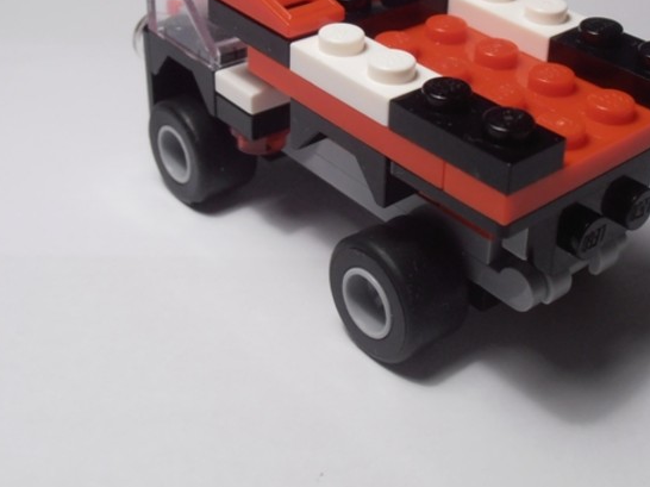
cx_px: 388
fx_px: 1145
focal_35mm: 61
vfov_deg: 23.7
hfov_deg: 31.6
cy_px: 116
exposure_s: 1/50
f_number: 3.9
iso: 80
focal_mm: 6.61
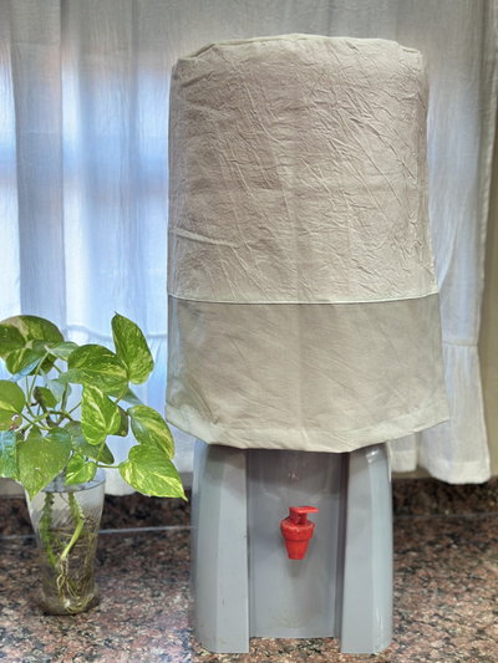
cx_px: 249
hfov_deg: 30.3
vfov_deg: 39.6
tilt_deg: -8.8
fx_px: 920
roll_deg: -1.1
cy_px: 332
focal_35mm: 48
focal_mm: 6.86
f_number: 1.78
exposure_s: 1/50
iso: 160
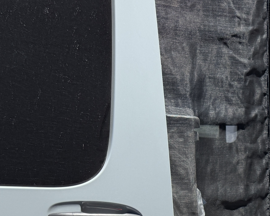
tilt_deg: -11.1
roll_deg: -0.6
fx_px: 607
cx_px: 419
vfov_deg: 18.1
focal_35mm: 76
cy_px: 315
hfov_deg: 20.8
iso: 80
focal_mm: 6.76
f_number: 1.78
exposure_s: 1/2053
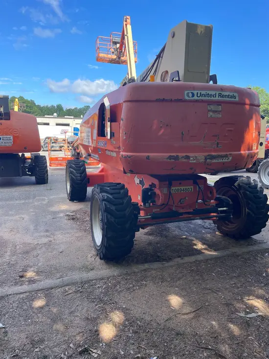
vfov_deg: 67.3
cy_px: 180
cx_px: 134
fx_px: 269
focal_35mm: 26
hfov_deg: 53.1
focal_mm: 4.2
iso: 32
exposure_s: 1/593
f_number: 1.6
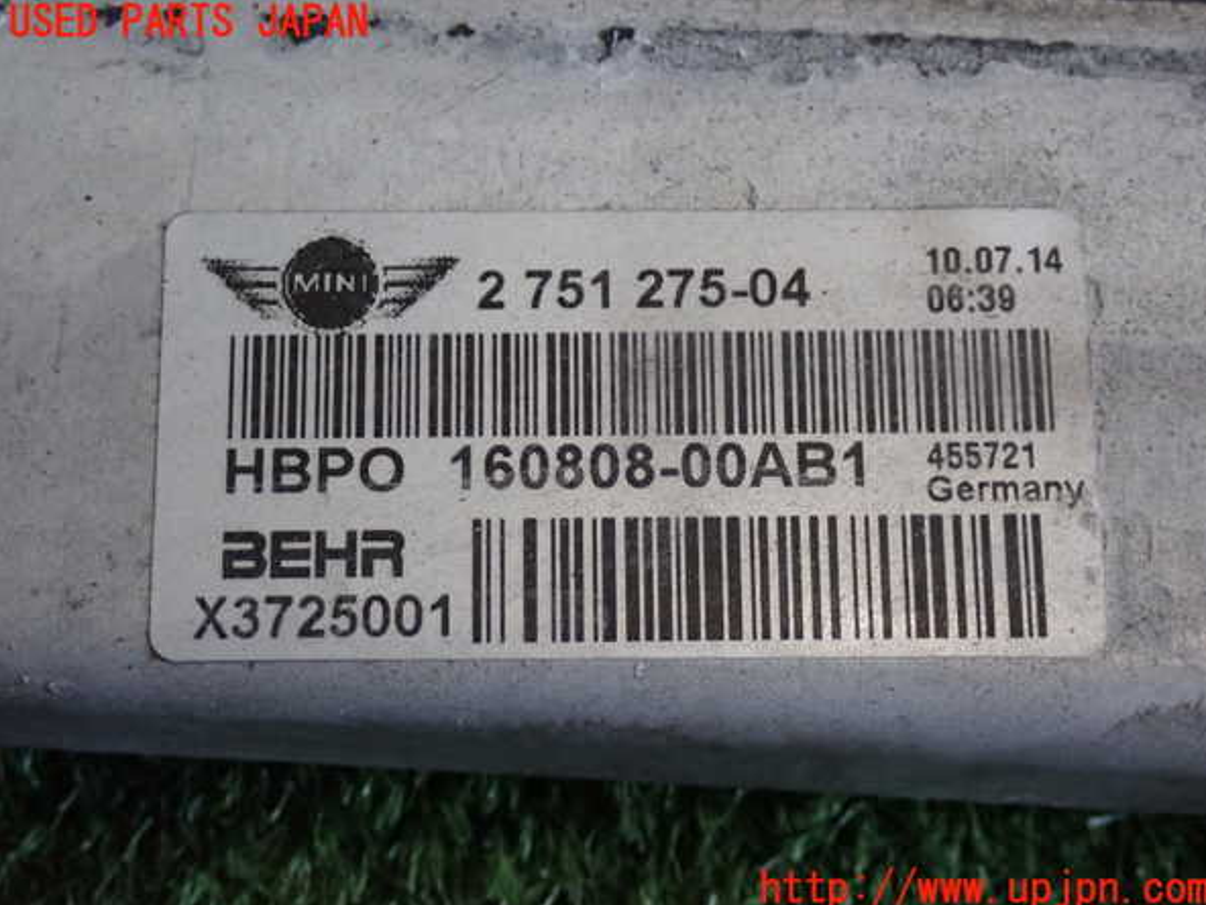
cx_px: 609
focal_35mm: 72
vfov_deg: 20.4
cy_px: 457
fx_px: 2508
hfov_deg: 27.0
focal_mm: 12.73
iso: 500
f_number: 3.9
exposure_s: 1/60
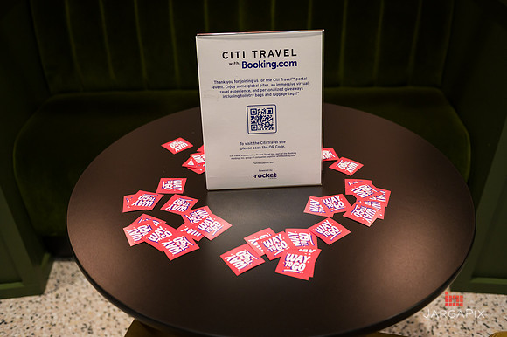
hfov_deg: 58.7
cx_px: 254
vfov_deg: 41.1
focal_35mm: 32
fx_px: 450
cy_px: 168
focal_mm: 32
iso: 1600
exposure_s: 1/320
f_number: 3.2
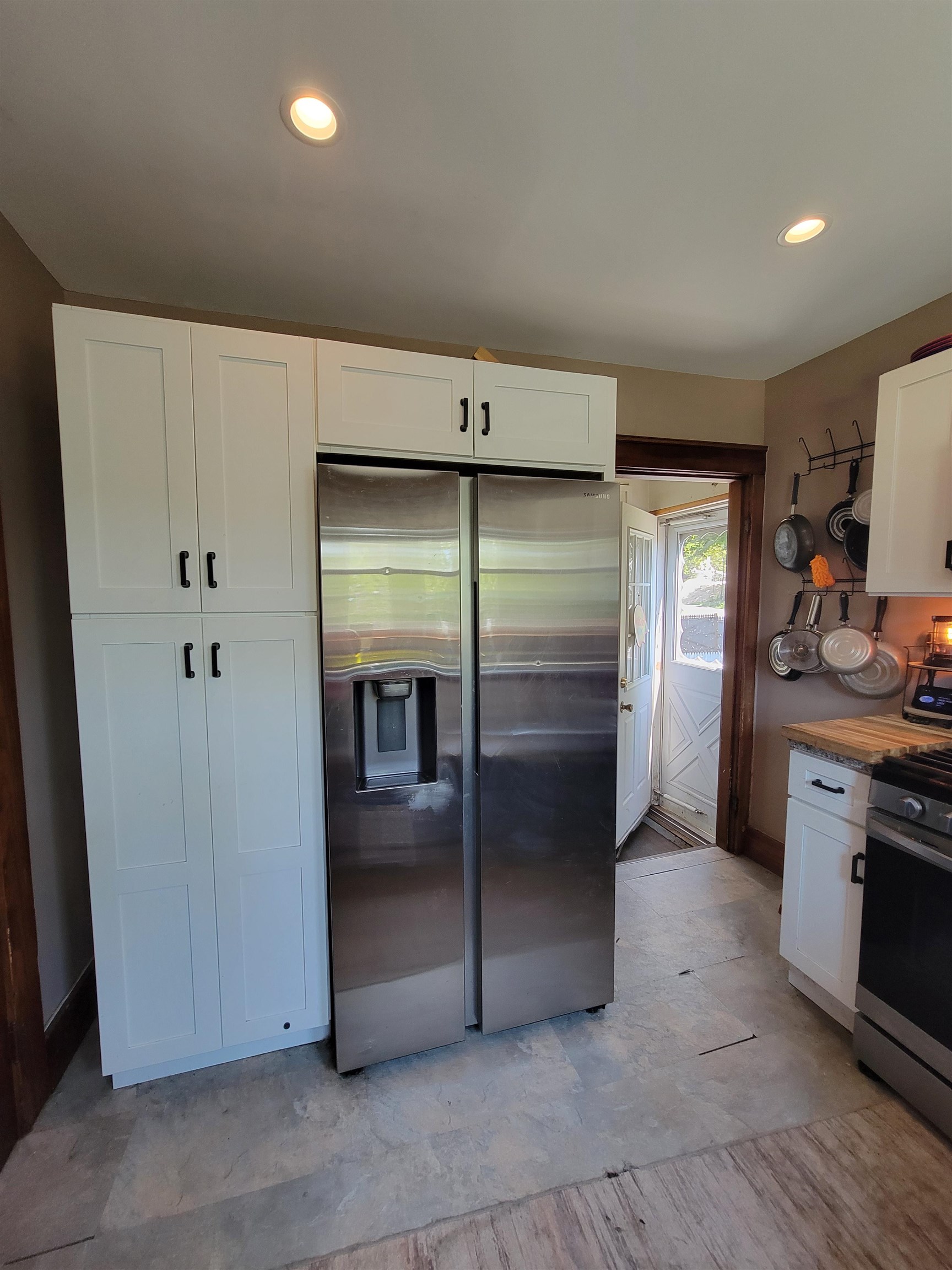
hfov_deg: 89.9
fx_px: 477
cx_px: 476
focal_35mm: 13
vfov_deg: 106.2
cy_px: 635
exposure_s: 1/60
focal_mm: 2.2
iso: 200
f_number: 2.2
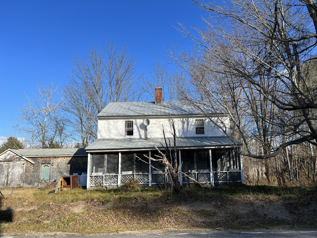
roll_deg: +1.6
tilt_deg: +10.1
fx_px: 238
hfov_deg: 67.3
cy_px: 119
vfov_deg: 53.1
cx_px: 158
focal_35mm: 26
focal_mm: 5.7
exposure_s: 1/3831
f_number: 1.5
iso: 50
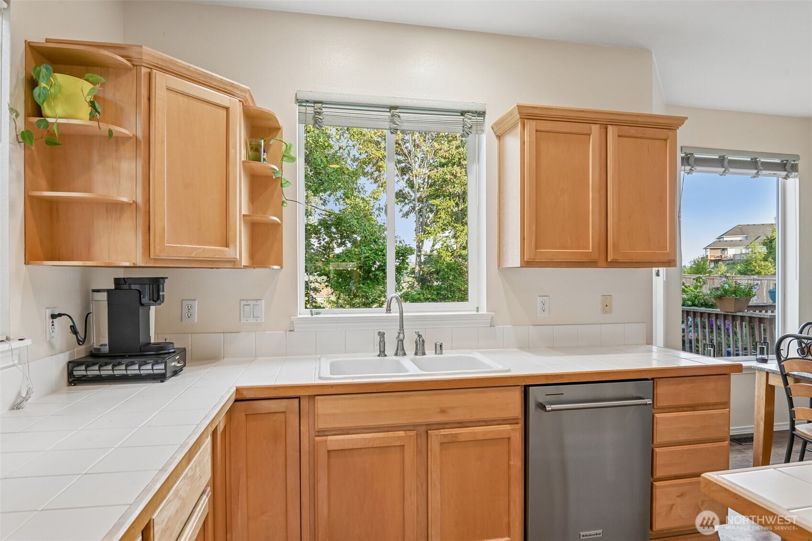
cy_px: 270
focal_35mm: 20
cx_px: 406
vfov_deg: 61.9
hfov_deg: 84.0
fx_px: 451
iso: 400
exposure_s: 1/80
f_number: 8
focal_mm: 20
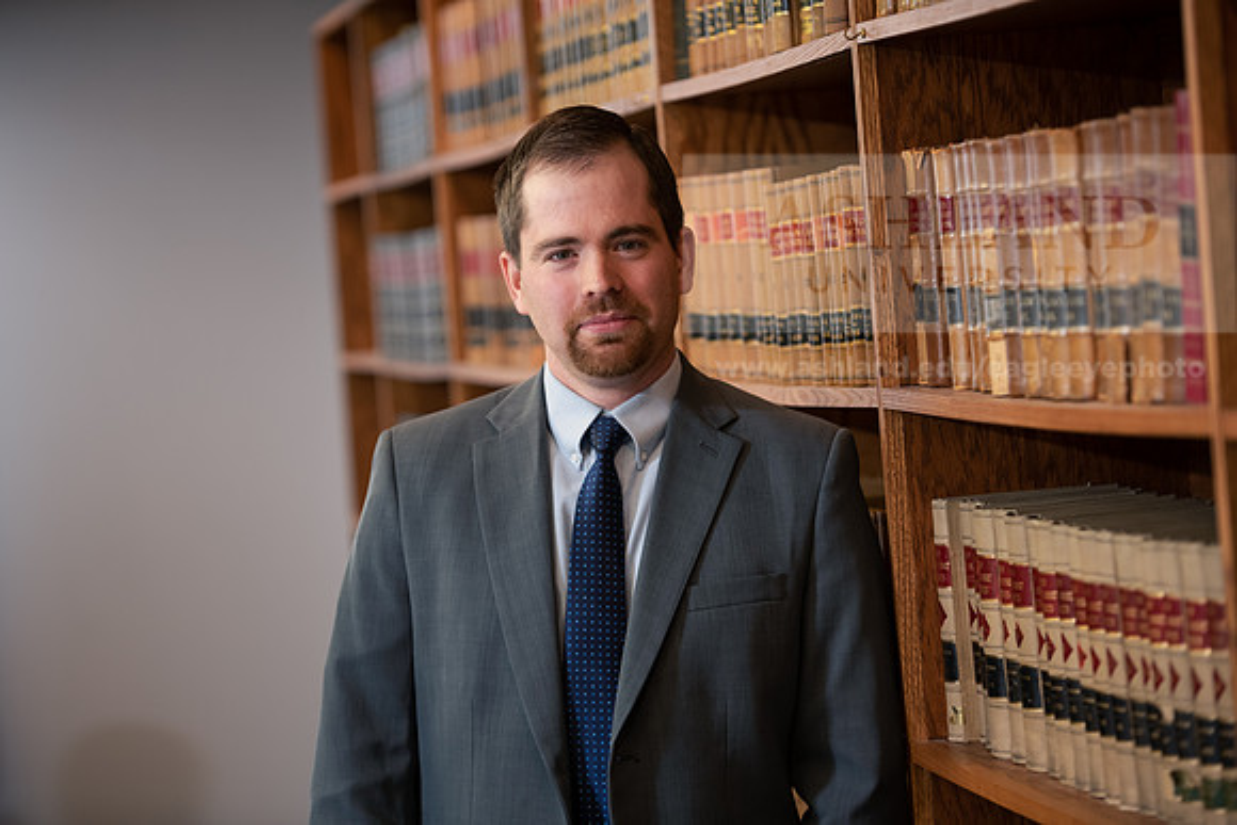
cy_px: 412
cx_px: 618
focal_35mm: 112
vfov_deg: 12.2
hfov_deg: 18.3
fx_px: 3849
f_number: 3.2
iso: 800
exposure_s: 1/125
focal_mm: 112
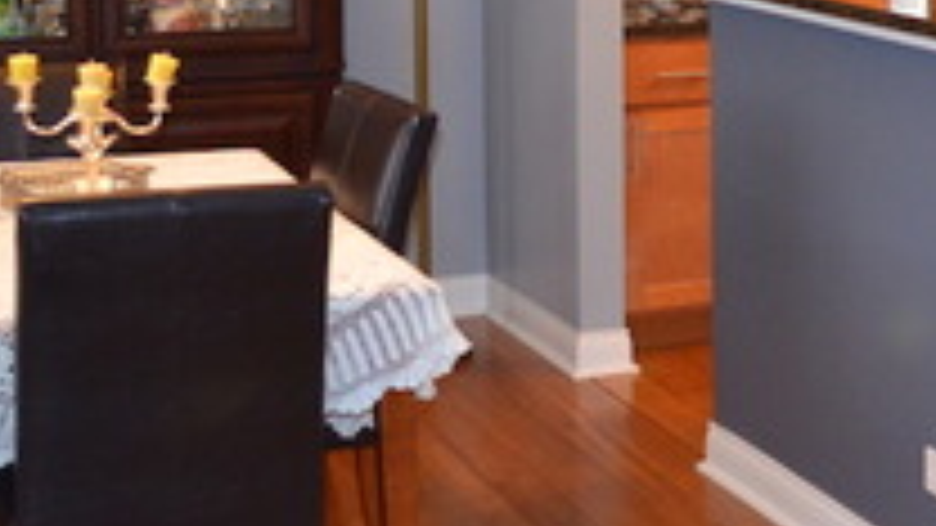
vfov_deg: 13.7
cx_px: 850
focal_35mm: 87
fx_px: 2159
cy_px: -31
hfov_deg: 23.8
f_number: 3.5
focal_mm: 18
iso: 1000
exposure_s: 1/60
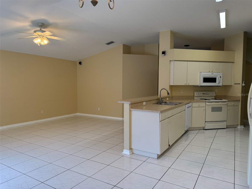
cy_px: 94
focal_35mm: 24
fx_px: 175
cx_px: 126
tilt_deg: -1.8
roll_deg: -0.6
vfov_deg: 56.8
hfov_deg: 71.6
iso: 200
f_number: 1.78
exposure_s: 1/232
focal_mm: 6.76
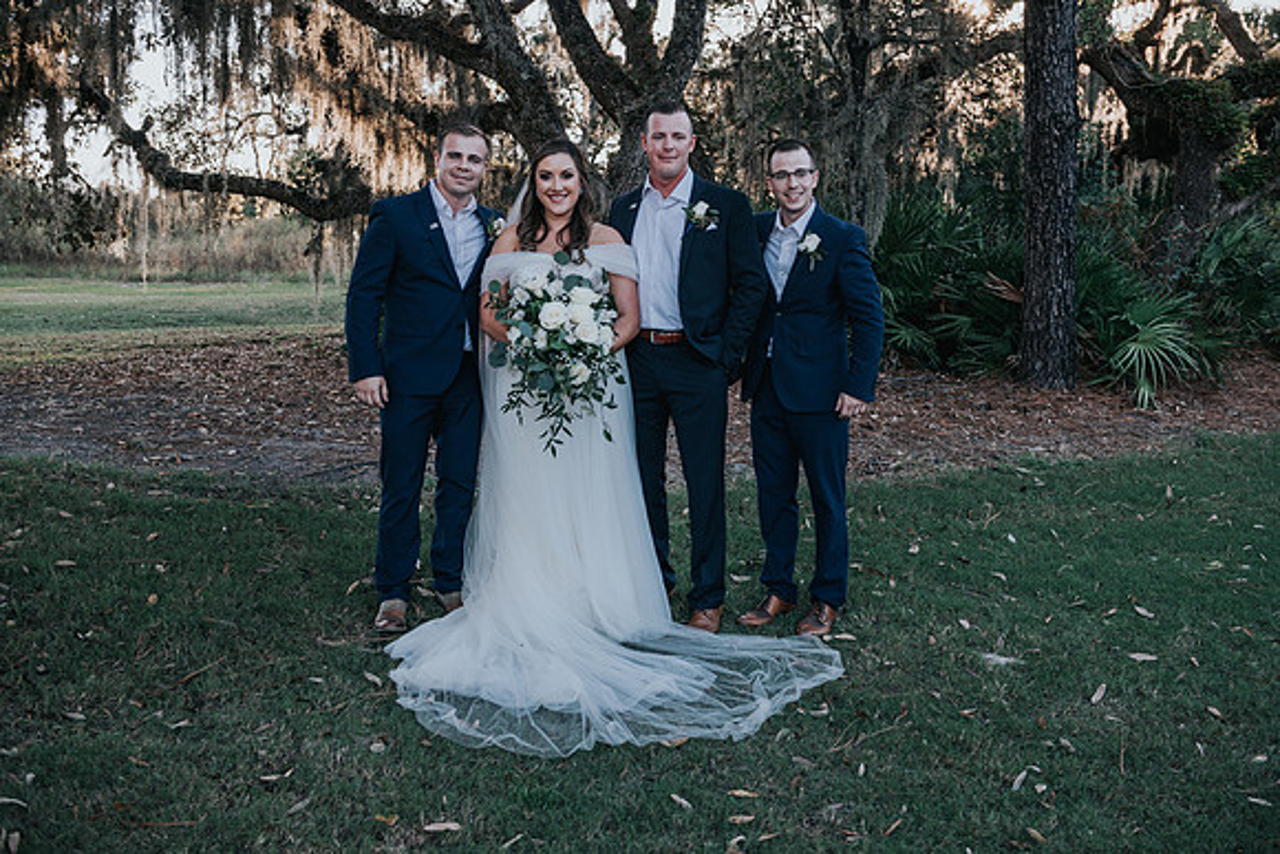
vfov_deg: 33.4
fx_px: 1422
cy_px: 427
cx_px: 640
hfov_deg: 48.4
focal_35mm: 40
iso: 200
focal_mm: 40
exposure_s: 1/400
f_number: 4.5
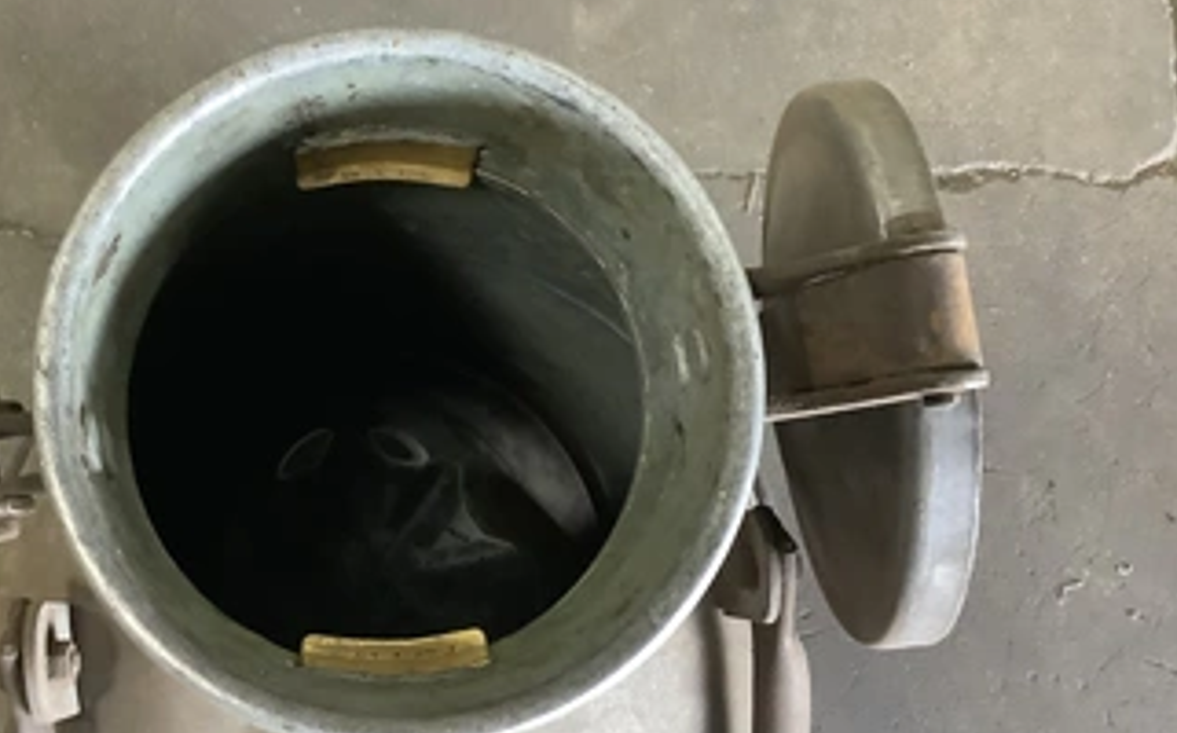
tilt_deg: -81.6
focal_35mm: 41
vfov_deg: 31.2
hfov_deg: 47.9
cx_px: 458
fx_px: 1314
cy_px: 345
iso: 400
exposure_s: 1/30
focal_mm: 3.3
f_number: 2.4
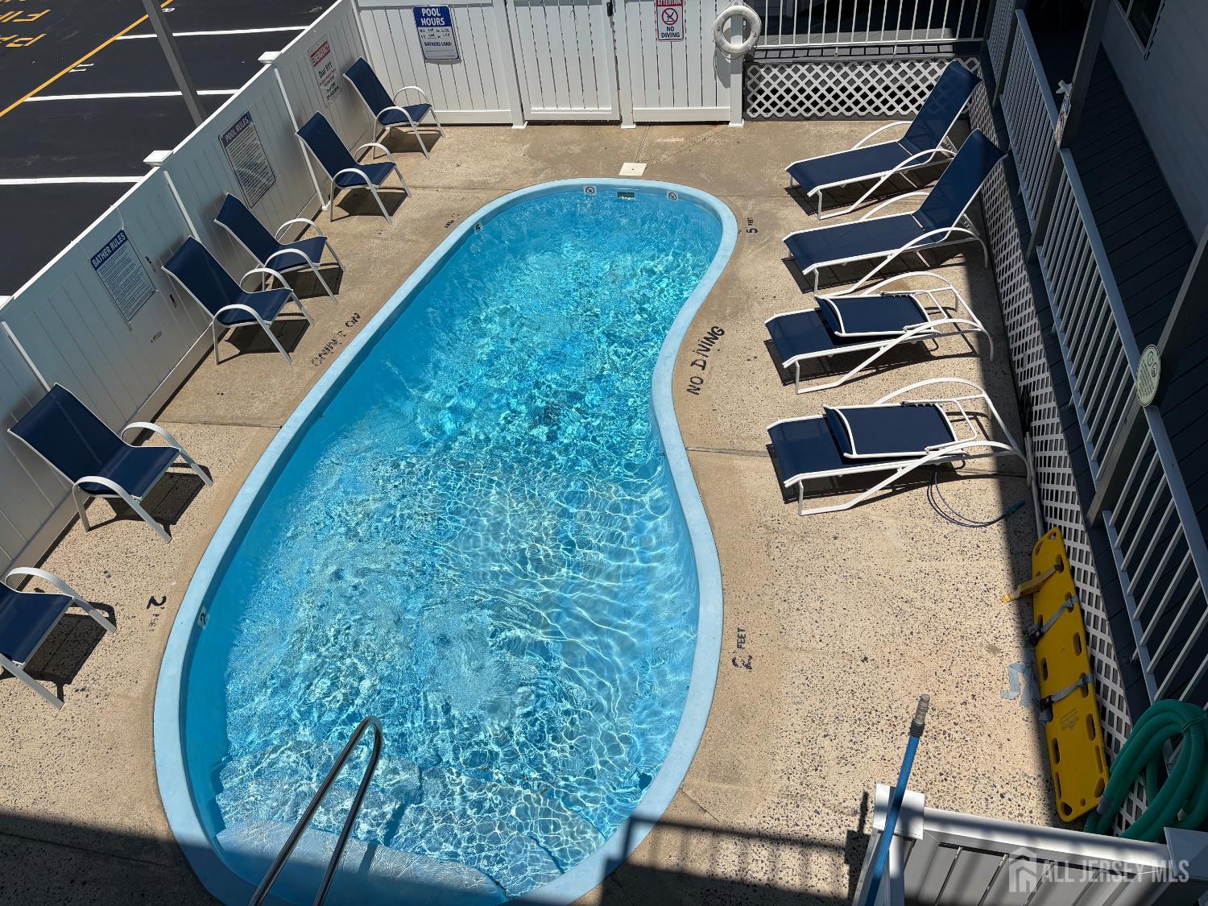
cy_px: 453
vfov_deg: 53.1
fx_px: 907
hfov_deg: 67.3
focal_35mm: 26
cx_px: 604
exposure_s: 1/11905
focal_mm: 5.96
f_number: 1.6
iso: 50
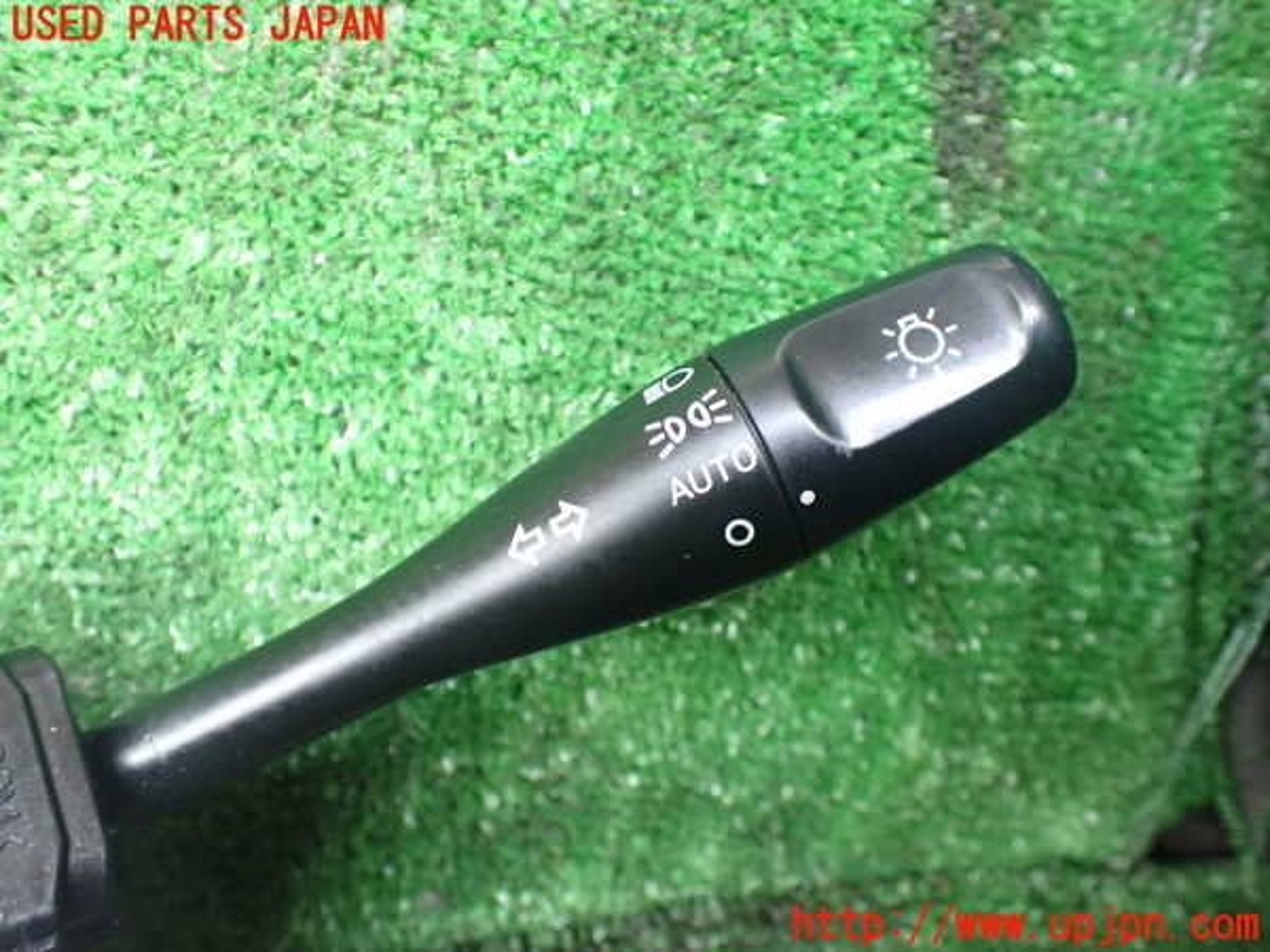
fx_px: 1101
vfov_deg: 46.8
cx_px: 635
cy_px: 476
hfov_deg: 60.0
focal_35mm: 30
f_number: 2.3
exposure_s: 1/125
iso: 640
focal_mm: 5.4
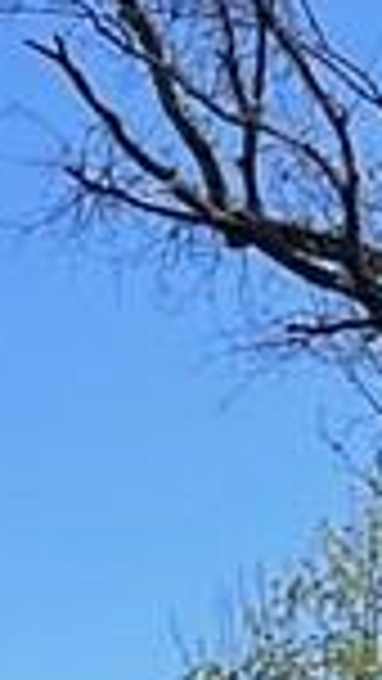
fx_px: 5399
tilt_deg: -1.4
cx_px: -1110
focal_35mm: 300
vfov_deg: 6.8
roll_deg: -0.1
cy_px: 1644
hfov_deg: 3.8
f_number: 1.6
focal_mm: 5.1
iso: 50
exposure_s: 1/3413
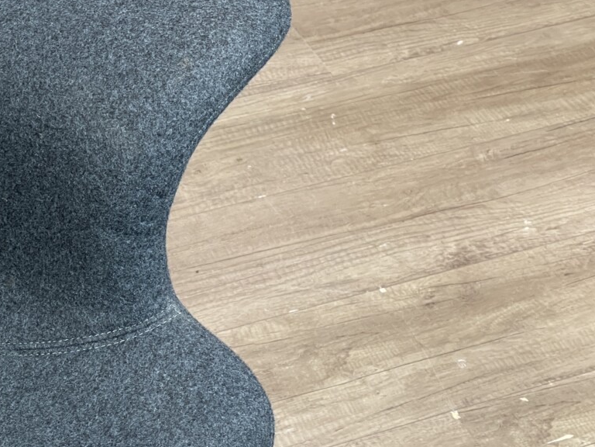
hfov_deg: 19.5
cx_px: 157
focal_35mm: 100
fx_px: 1719
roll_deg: -1.6
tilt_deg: -40.3
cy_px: 241
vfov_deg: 14.8
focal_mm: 7.5
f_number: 2.2
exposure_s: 1/50
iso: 400
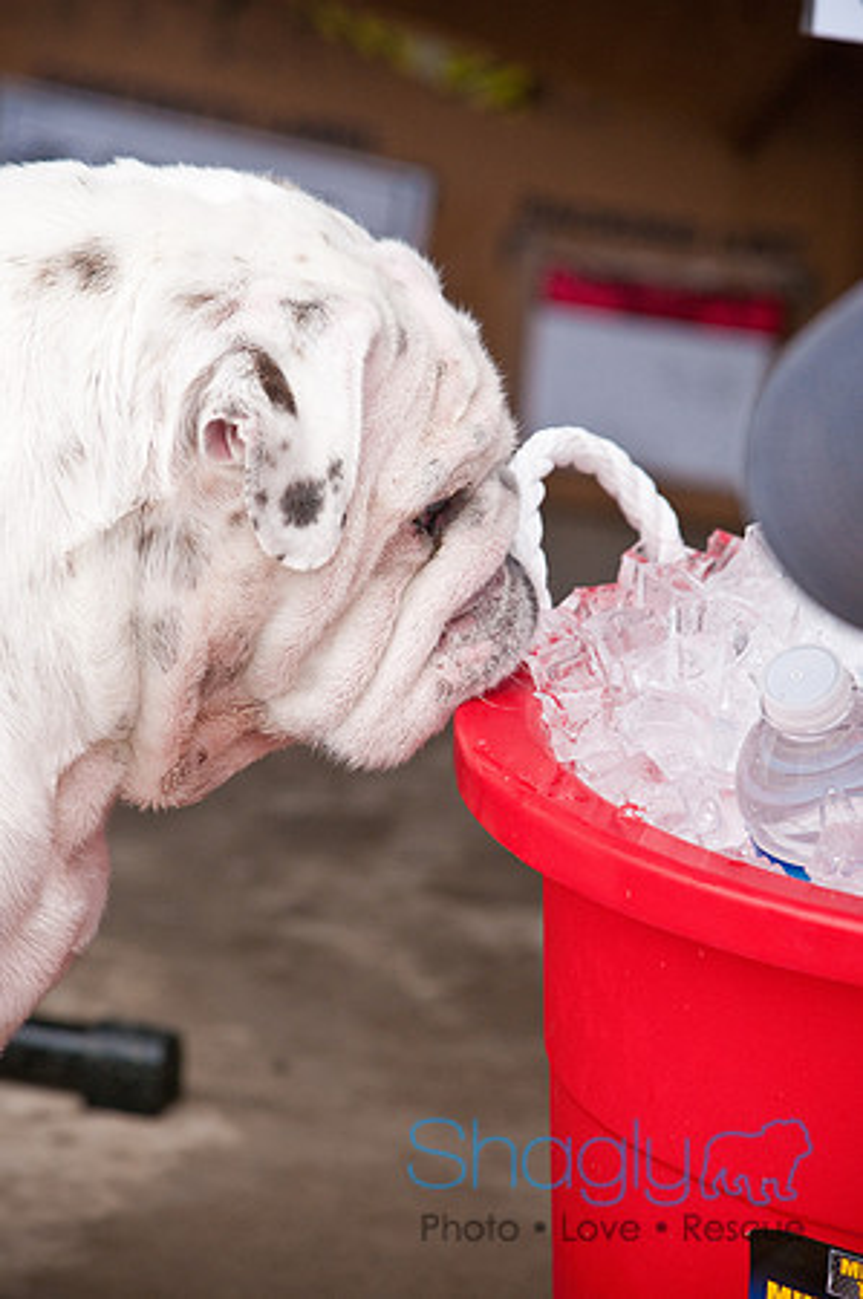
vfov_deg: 6.9
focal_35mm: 300
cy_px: 650
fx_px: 10812
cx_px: 432
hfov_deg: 4.6
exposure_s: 1/1000
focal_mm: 200
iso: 320
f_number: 5.6
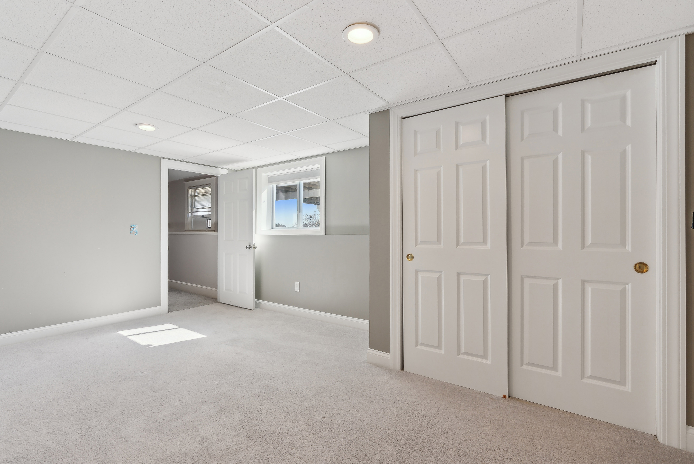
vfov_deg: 73.8
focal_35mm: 16
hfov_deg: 96.7
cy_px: 232
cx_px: 347
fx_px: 309
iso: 400
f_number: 7.1
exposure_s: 1/160
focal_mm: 16
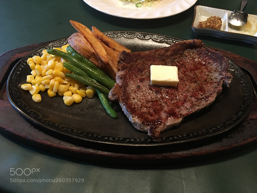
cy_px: 96
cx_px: 128
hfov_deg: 61.7
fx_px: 215
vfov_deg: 48.2
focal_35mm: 29
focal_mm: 4.15
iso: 80
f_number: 2.2
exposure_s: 1/10
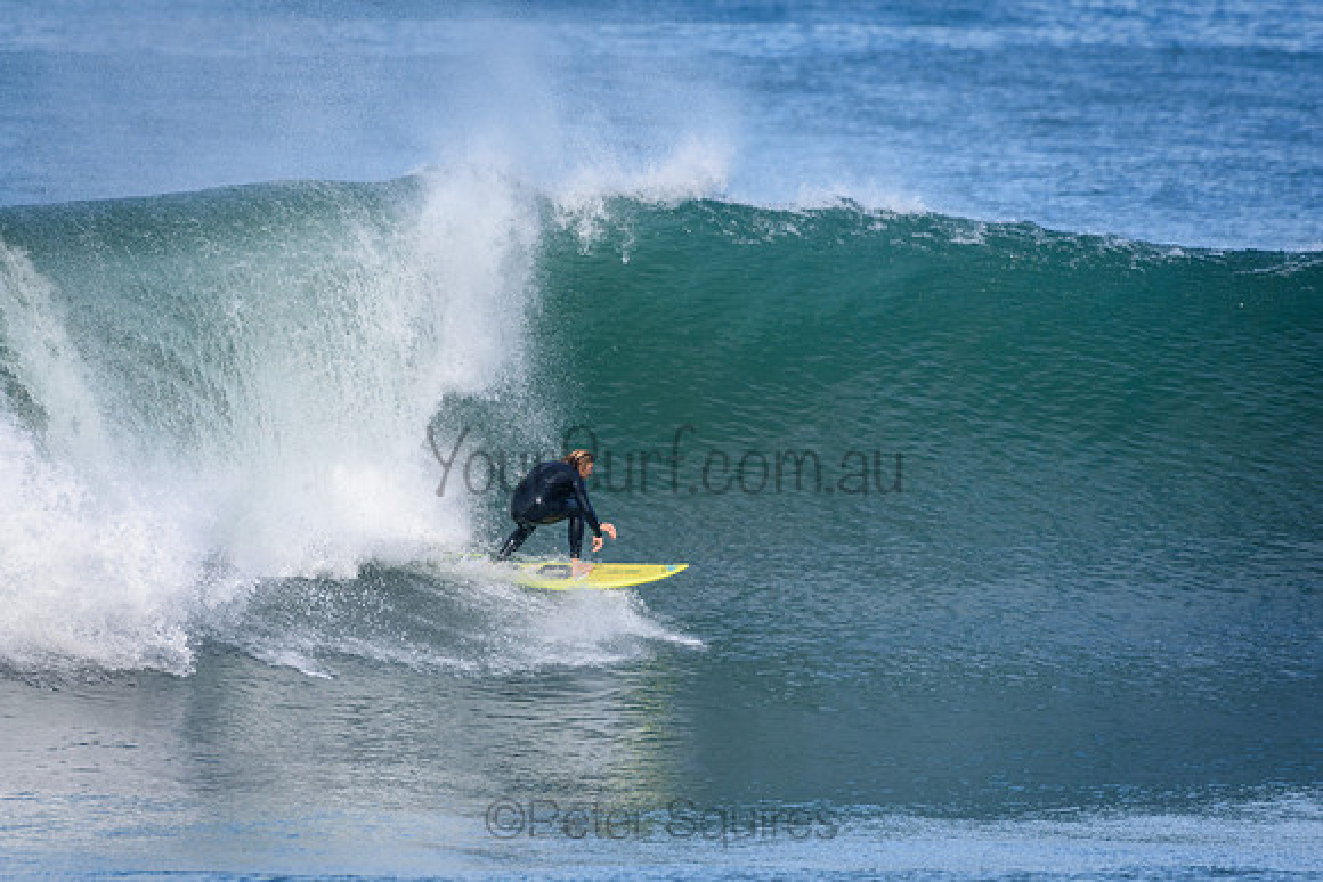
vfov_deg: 2.3
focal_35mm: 600
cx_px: 662
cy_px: 441
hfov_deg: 3.4
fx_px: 22054
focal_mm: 400
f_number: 5.6
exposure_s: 1/2000
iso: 560
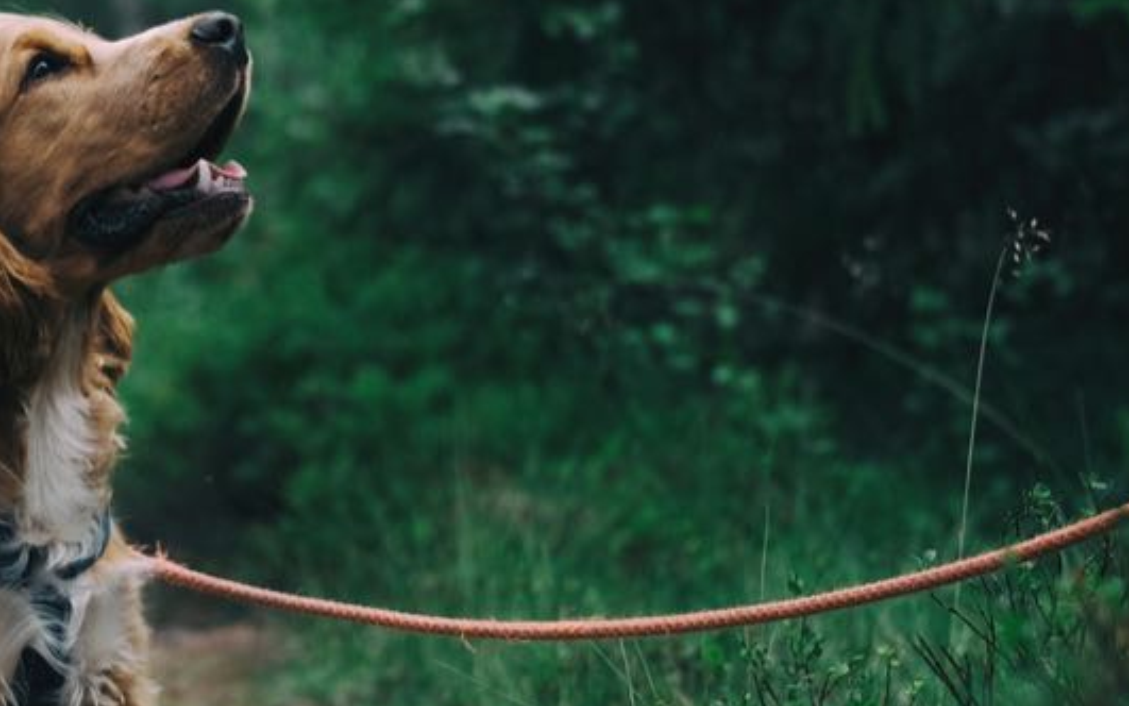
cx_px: 251
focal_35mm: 122
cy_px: 353
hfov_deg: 17.0
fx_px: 3754
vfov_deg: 10.7
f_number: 2
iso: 200
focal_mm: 35
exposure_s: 1/1800
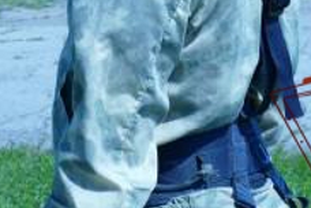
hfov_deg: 13.3
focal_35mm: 148
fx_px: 1278
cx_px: -104
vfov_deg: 9.0
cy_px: -131
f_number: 3.5
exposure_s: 1/1600
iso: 125
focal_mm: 16.49
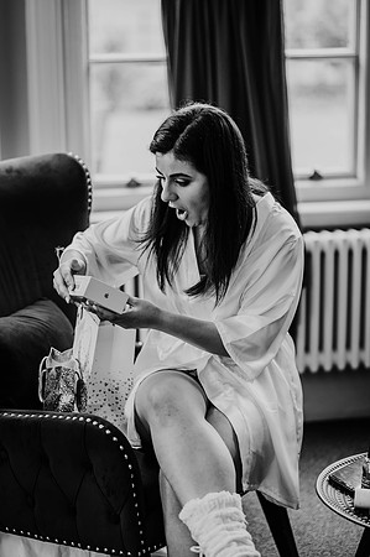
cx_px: 185
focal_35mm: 85
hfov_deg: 16.0
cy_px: 278
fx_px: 1313
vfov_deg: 23.9
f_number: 1.8
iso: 360
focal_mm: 85
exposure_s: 1/160
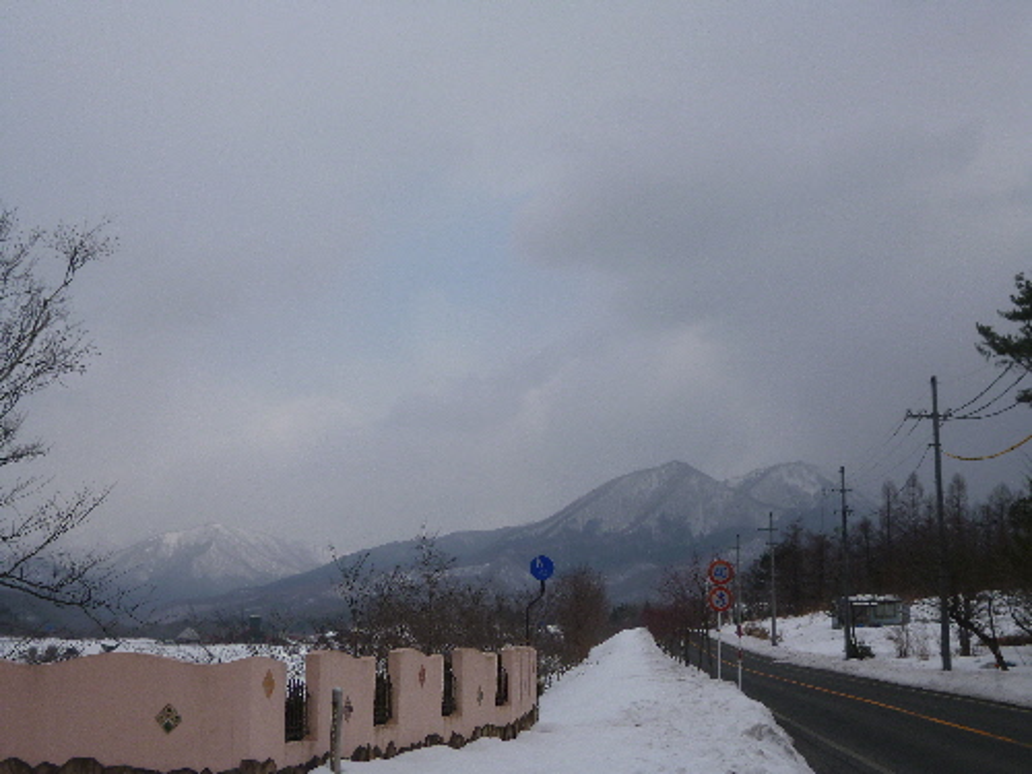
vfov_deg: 27.0
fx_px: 1610
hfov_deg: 35.5
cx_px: 516
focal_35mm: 54
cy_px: 387
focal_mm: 9.6
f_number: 11
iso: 100
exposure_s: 1/160
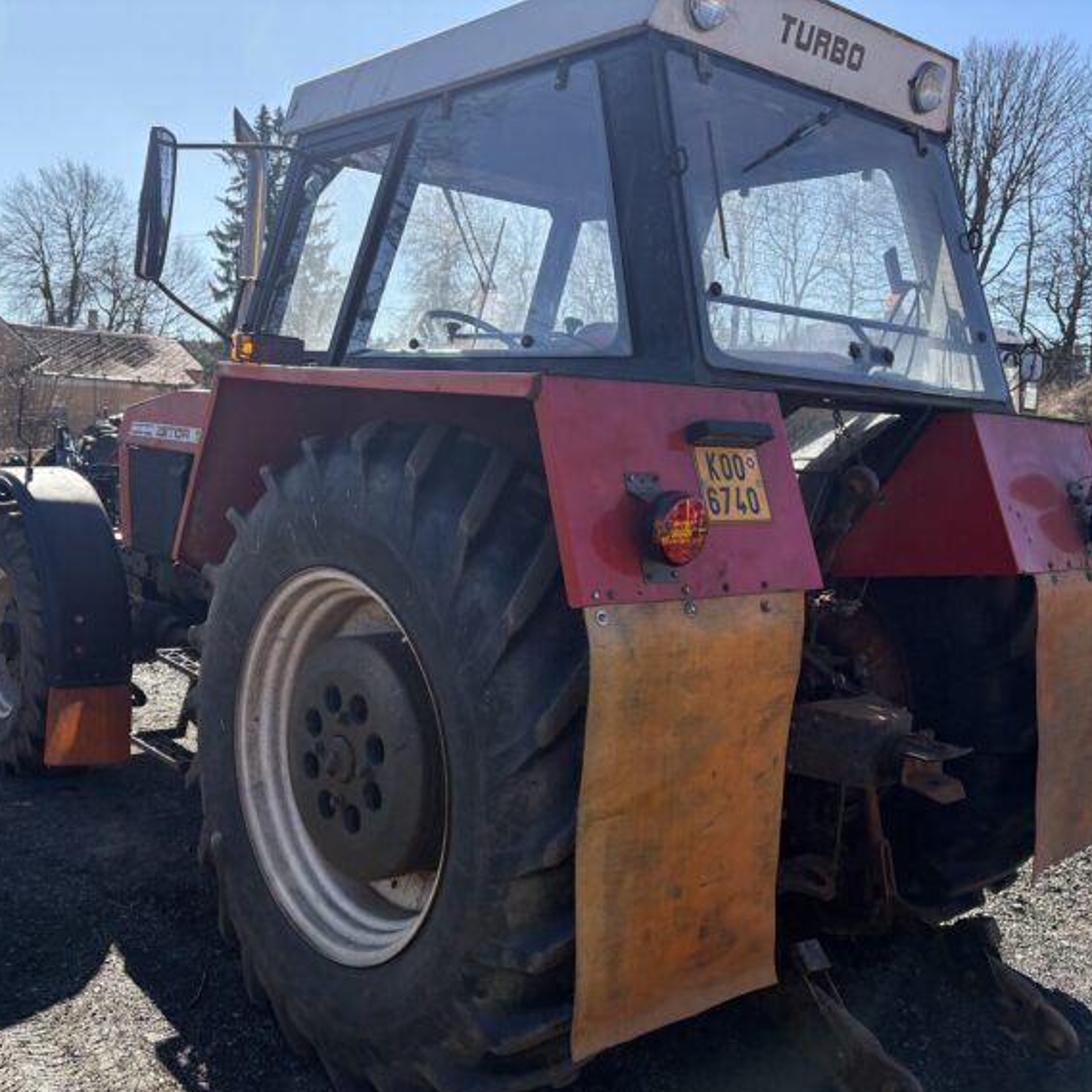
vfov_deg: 52.5
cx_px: 403
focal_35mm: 31
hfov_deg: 51.9
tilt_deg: -6.3
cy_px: 551
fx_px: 1106
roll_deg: -2.7
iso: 50
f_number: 1.6
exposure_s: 1/2747
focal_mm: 5.96
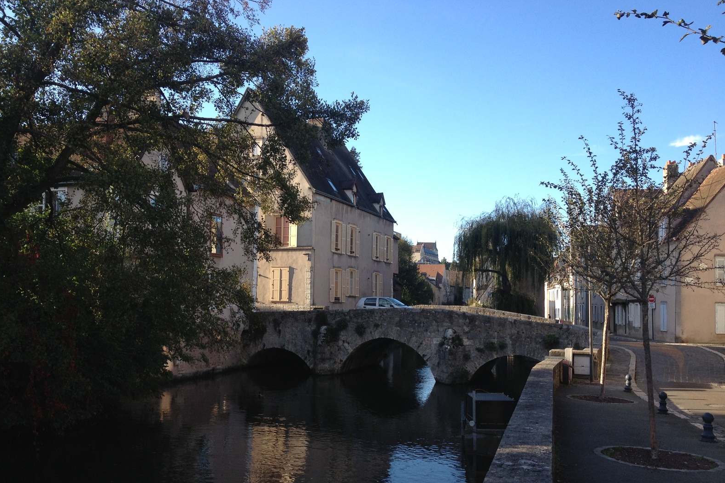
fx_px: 745
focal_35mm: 37
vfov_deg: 35.9
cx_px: 357
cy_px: 267
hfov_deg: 51.9
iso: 50
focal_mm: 4.28
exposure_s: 1/525
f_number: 2.4
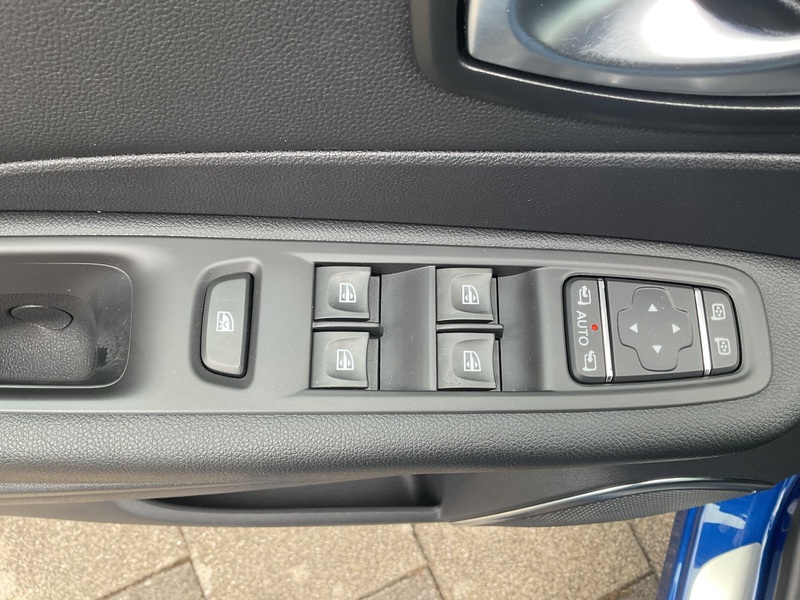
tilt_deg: -74.4
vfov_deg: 48.2
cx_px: 400
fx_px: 670
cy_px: 300
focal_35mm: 29
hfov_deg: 61.7
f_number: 1.8
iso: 40
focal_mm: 3
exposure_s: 1/50
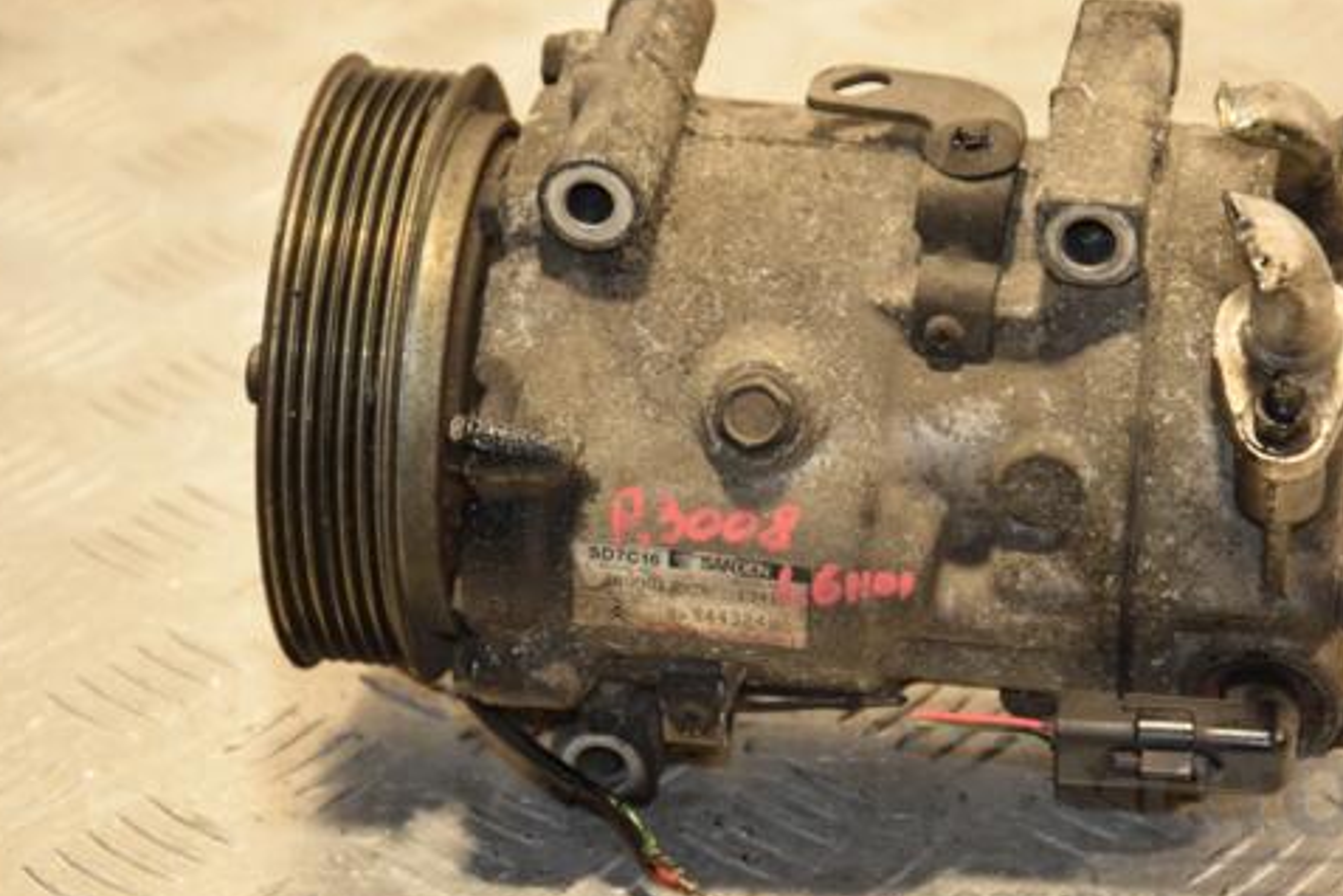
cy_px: 420
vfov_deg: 9.7
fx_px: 5283
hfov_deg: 14.5
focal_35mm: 142
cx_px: 712
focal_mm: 75
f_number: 5.3
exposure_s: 1/100
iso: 800
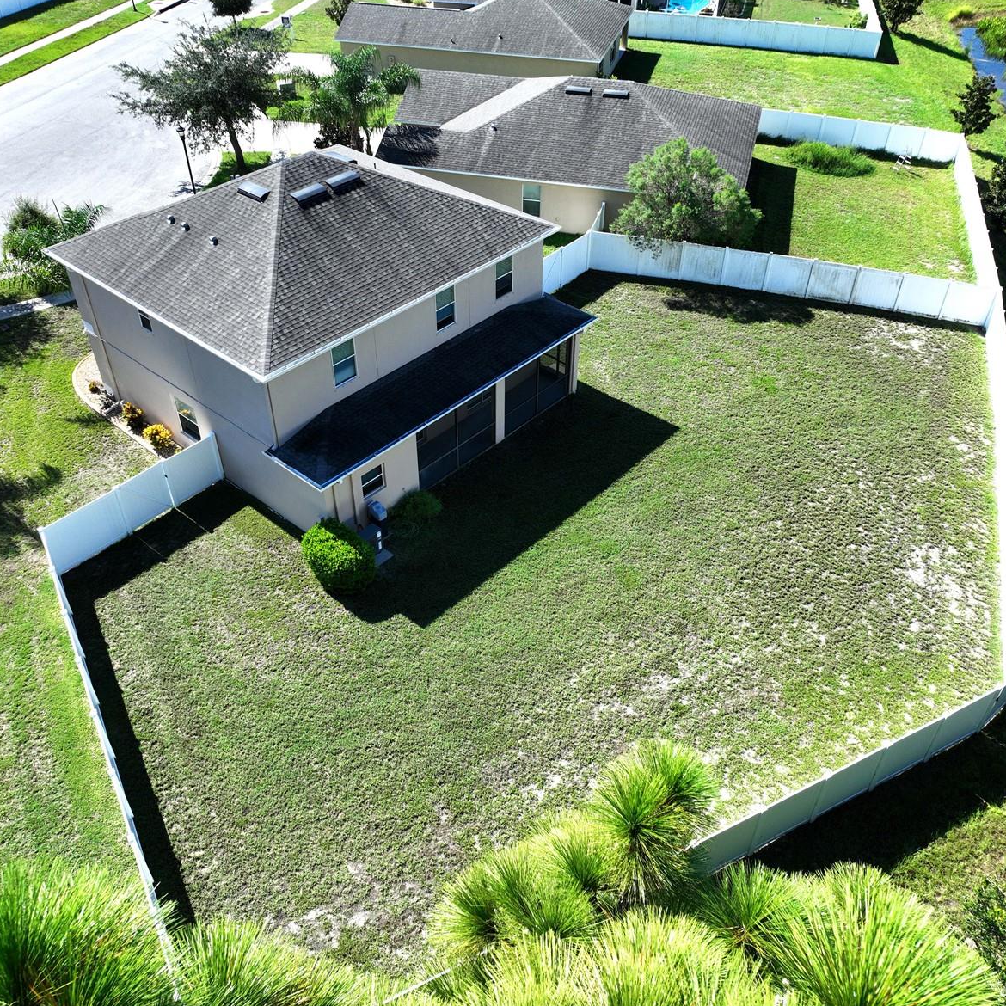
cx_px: 491
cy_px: 505
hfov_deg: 55.6
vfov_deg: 55.6
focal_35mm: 29
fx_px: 954
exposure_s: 1/320
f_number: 3.2
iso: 100
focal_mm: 12.29
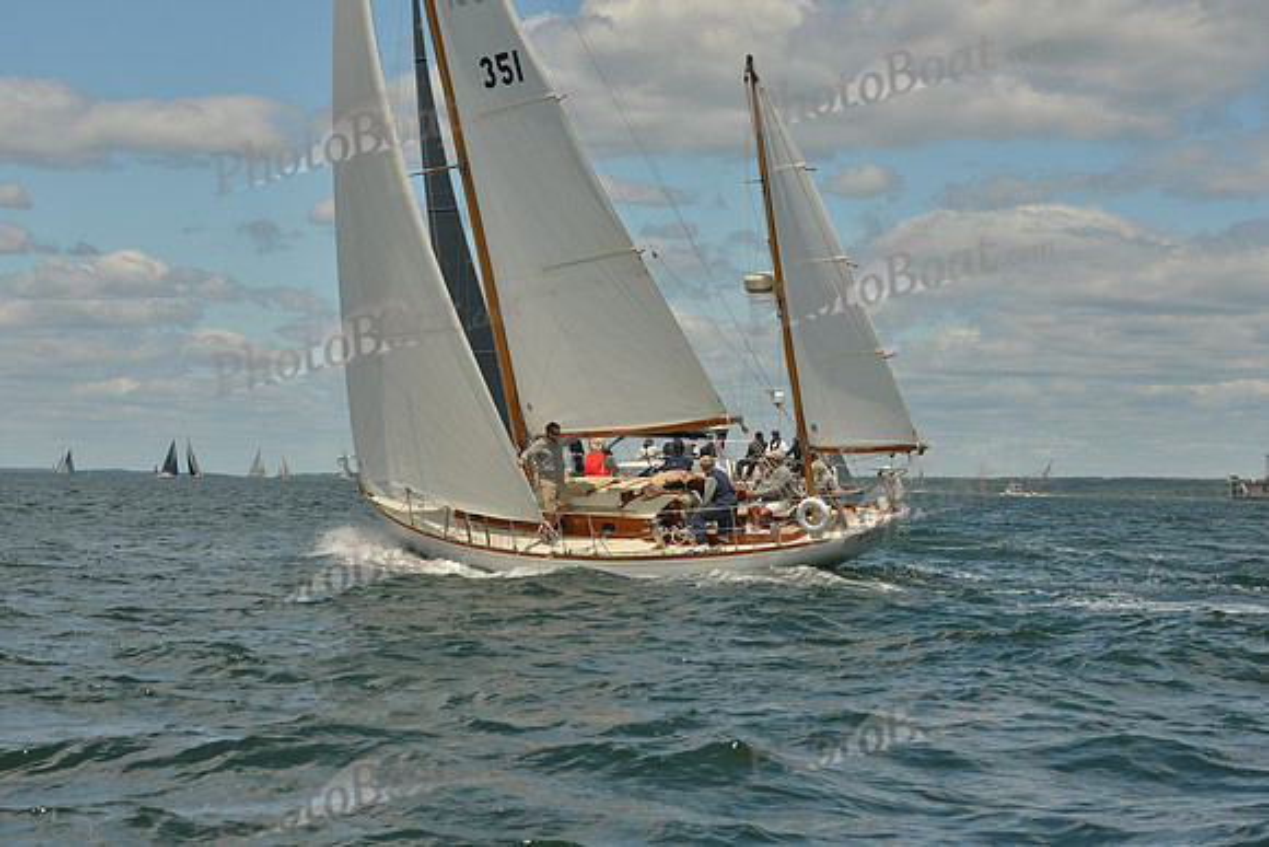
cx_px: 634
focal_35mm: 85
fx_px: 2997
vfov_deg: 16.1
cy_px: 424
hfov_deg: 23.9
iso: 400
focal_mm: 85
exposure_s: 1/800
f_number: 9
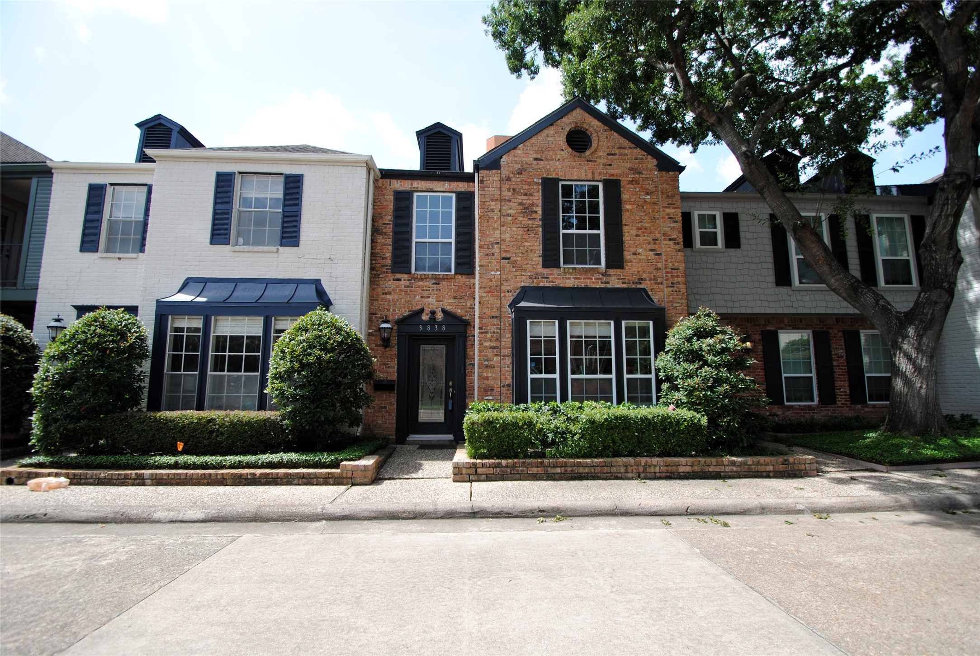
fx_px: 409
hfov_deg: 100.3
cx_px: 490
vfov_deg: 77.5
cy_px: 328
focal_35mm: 15
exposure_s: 1/400
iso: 100
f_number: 4.5
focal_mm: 10
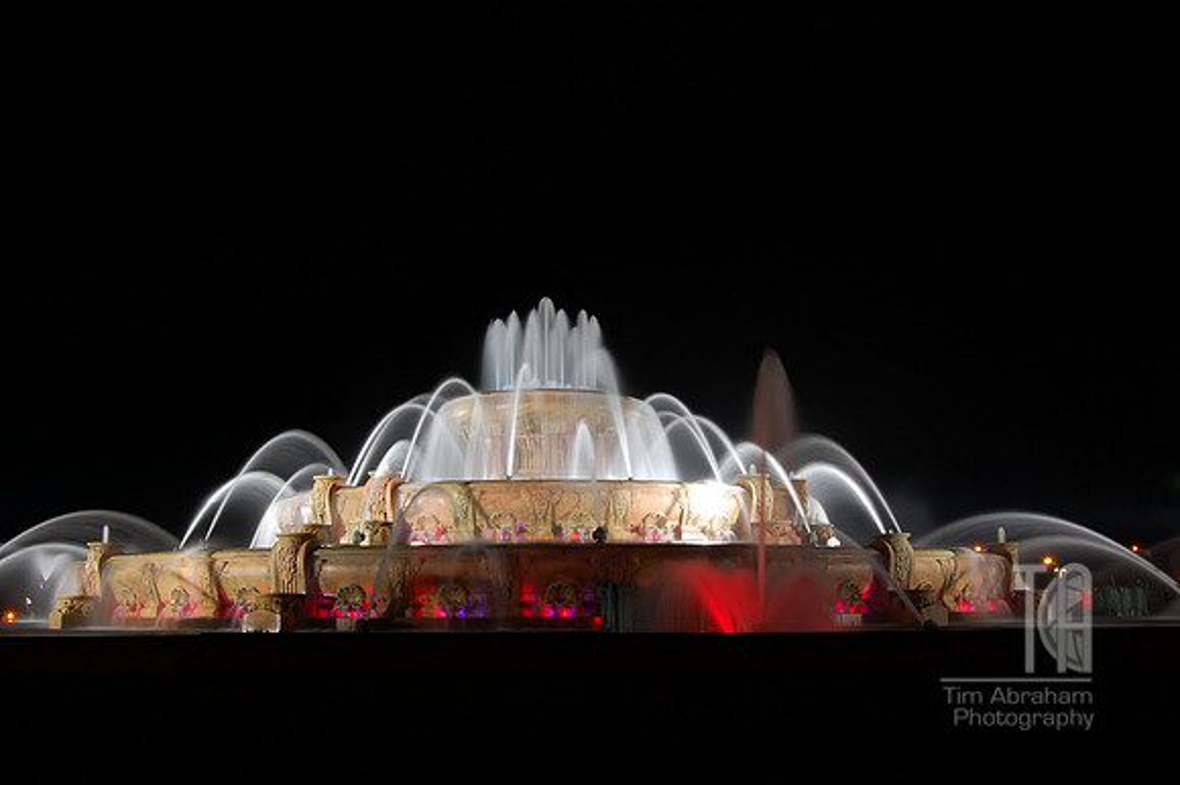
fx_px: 1376
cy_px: 392
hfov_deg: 46.4
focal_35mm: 42
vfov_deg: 31.9
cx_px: 590
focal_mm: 28
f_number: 13
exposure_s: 1.3
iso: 200
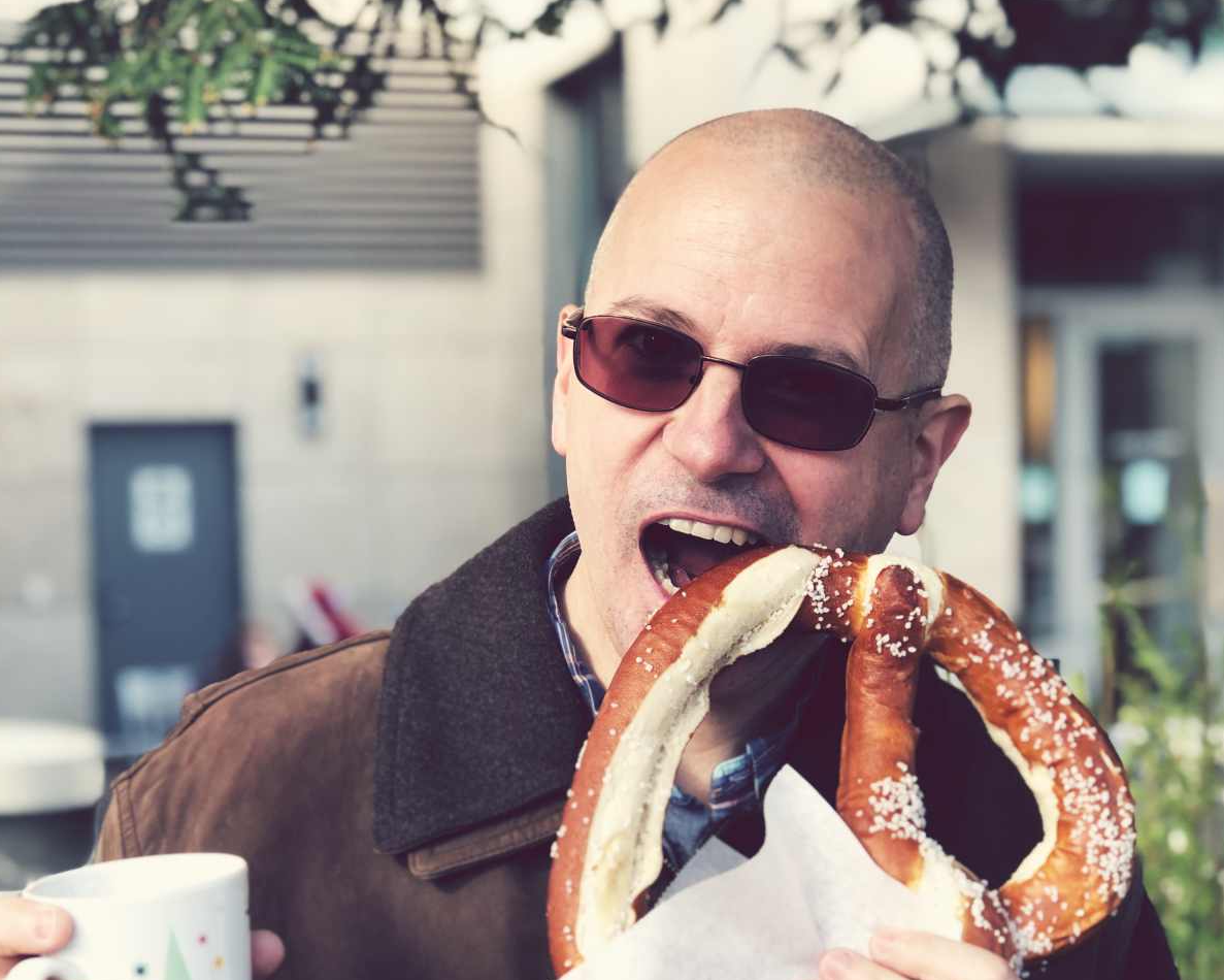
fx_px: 2717
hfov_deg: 25.4
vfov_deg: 20.3
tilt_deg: -4.6
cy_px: 673
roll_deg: +1.9
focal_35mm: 75
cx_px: 613
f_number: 2.8
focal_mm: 6.6
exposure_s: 1/60
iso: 20
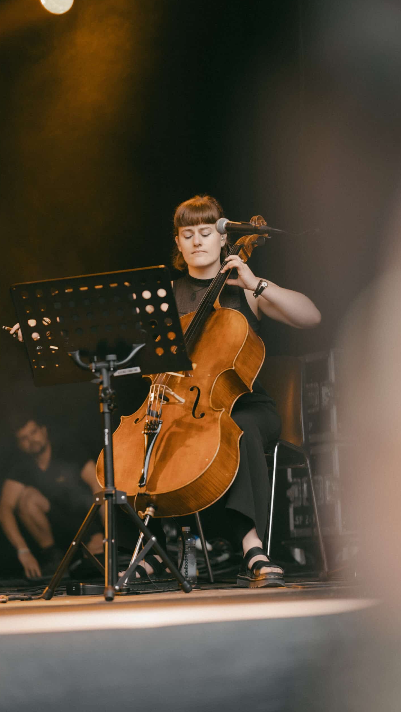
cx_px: 228
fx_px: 1682
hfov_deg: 13.6
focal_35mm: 89
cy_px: 356
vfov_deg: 23.9
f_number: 1.4
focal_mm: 56
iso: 160
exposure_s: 1/250
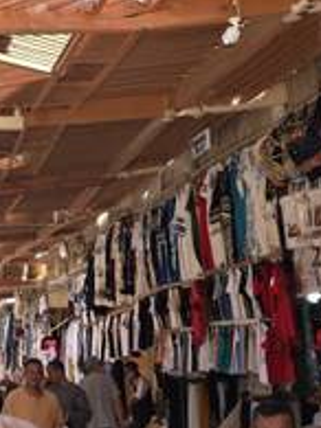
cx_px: -125
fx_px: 1052
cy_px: 219
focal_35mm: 85
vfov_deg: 23.0
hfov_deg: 16.2
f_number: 1.4
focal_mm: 6.5
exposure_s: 1/180
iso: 20
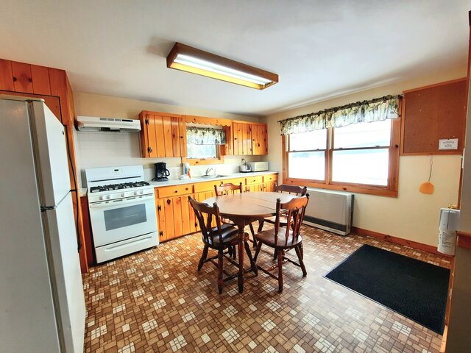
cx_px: 236
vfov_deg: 89.9
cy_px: 176
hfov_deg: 106.2
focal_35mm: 13
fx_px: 177
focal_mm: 1.74
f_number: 2.2
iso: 64
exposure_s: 1/40
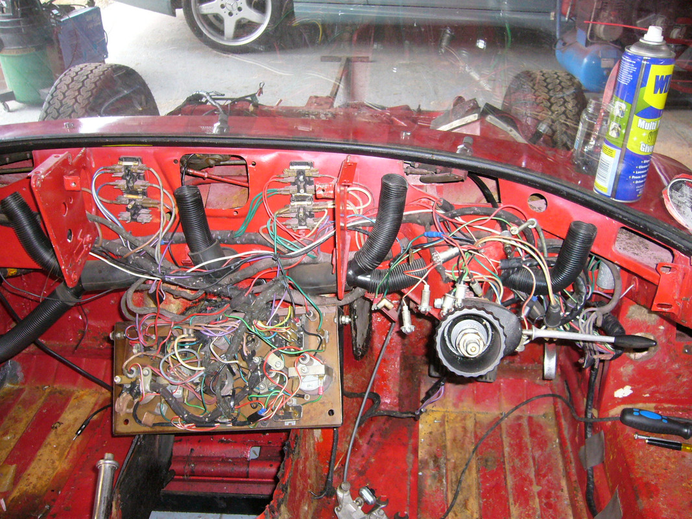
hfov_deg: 52.6
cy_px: 260
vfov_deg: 40.7
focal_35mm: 35
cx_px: 346
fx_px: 700
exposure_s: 1/60
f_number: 2.8
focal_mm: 5.8
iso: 200
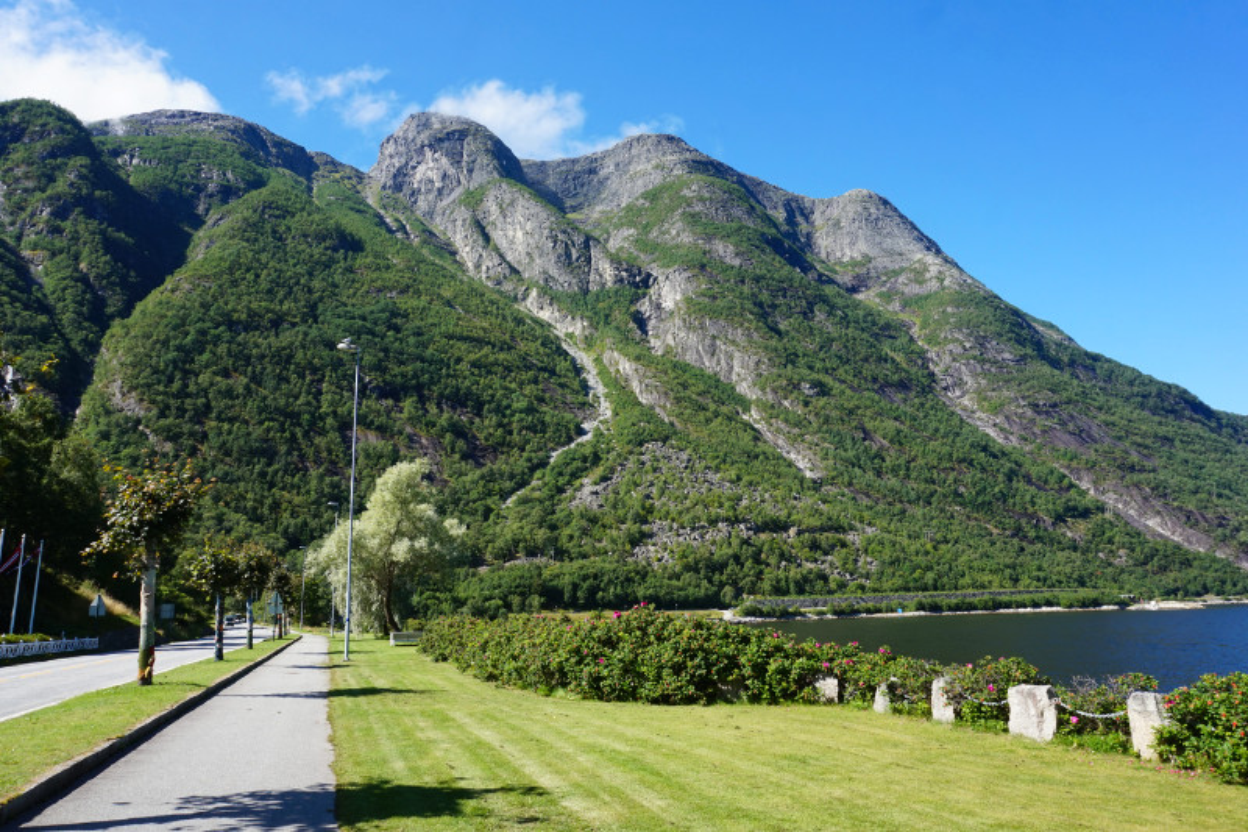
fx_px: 832
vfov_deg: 53.1
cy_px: 416
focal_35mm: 24
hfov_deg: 73.8
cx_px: 624
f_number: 11
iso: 100
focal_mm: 16
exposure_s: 1/80
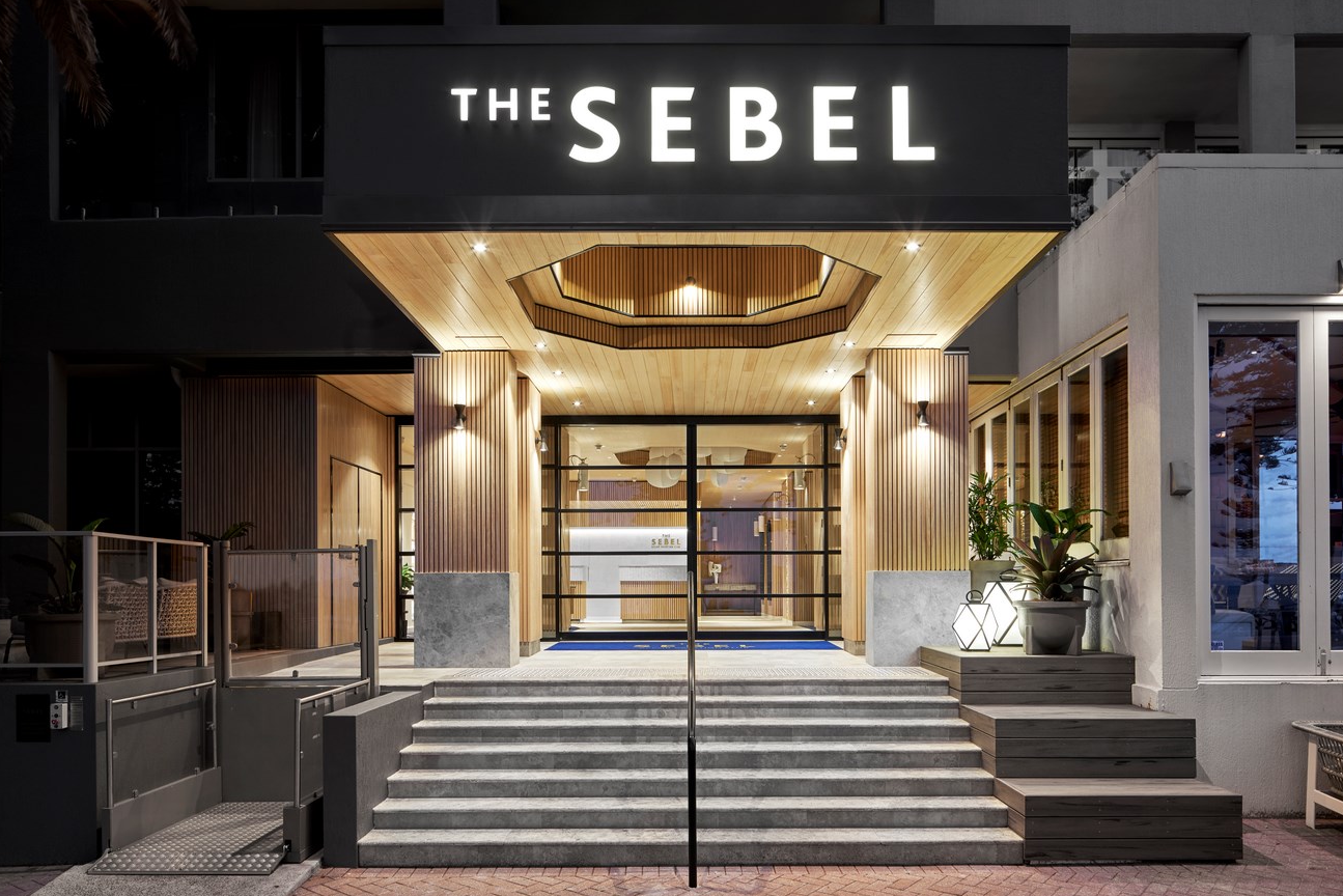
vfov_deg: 51.3
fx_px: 933
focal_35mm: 25
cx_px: 696
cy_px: 440
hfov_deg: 71.5
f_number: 11
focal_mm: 24
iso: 100
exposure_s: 1.6
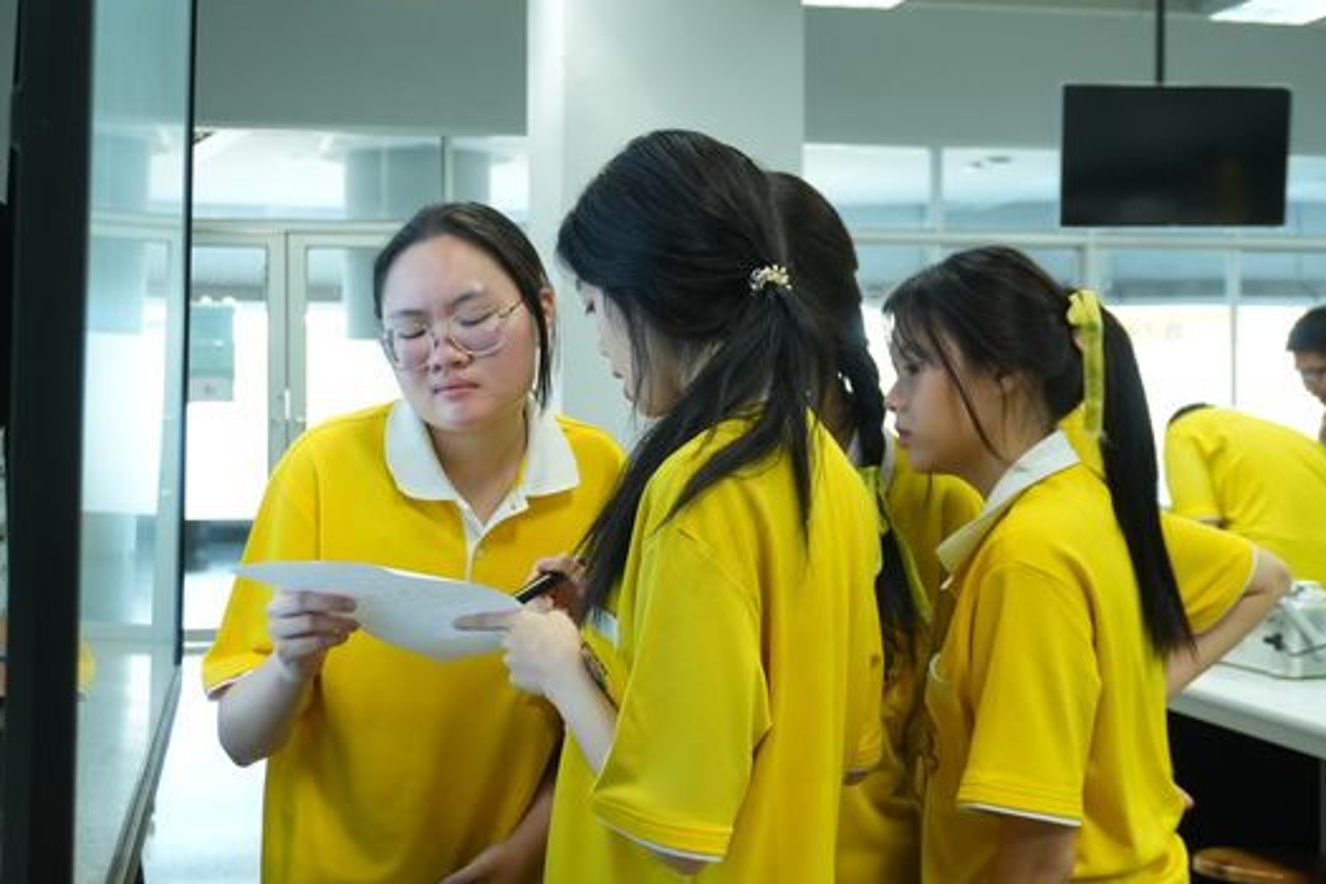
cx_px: 707
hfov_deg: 35.3
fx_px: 2084
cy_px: 399
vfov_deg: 23.9
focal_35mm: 57
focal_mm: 33
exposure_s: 1/100
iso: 1600
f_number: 5
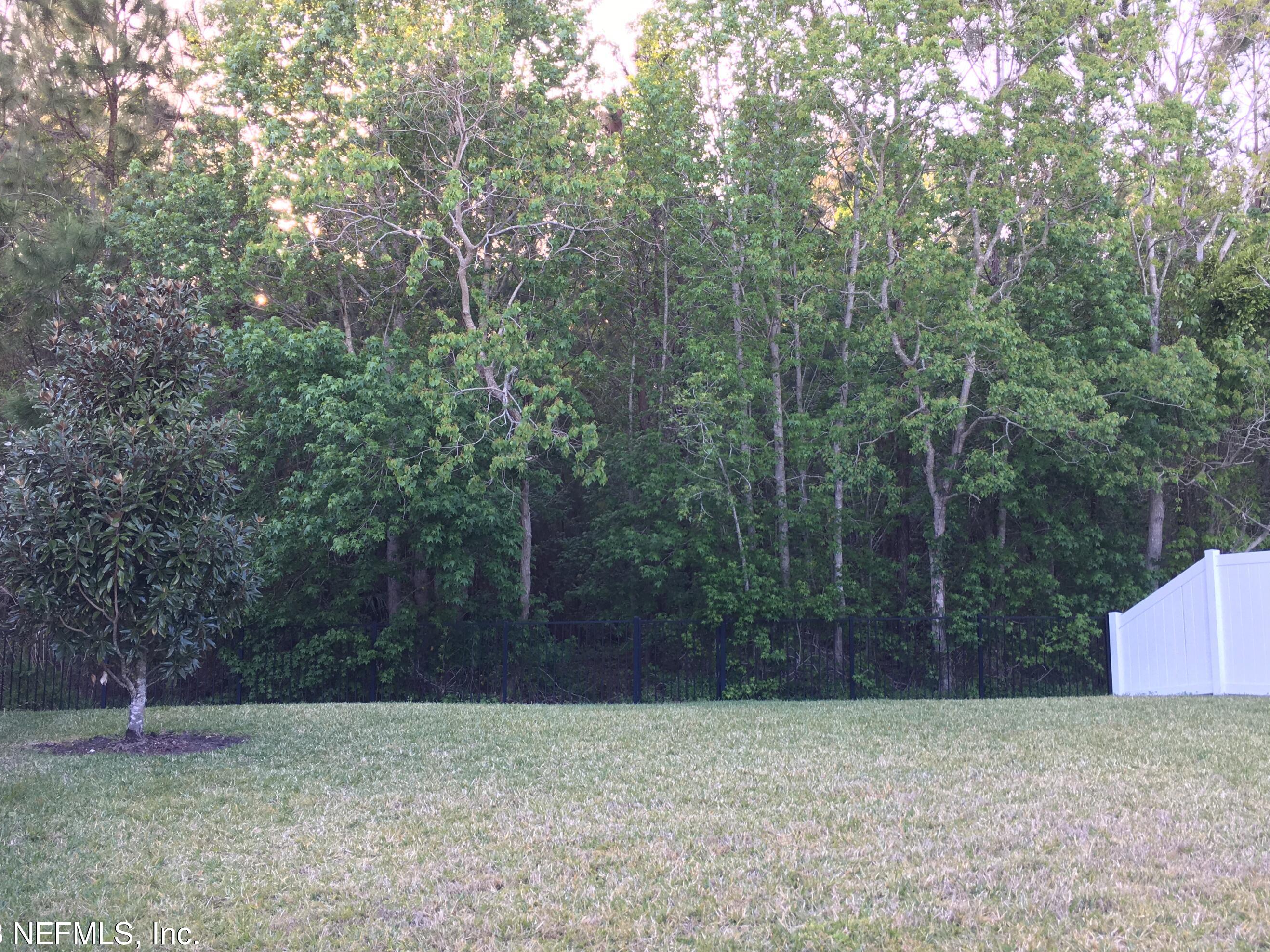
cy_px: 442
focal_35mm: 33
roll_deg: -0.5
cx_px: 634
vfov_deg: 42.9
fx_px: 1211
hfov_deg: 55.4
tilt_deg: +3.7
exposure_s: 1/40
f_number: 2.2
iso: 25
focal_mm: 4.15
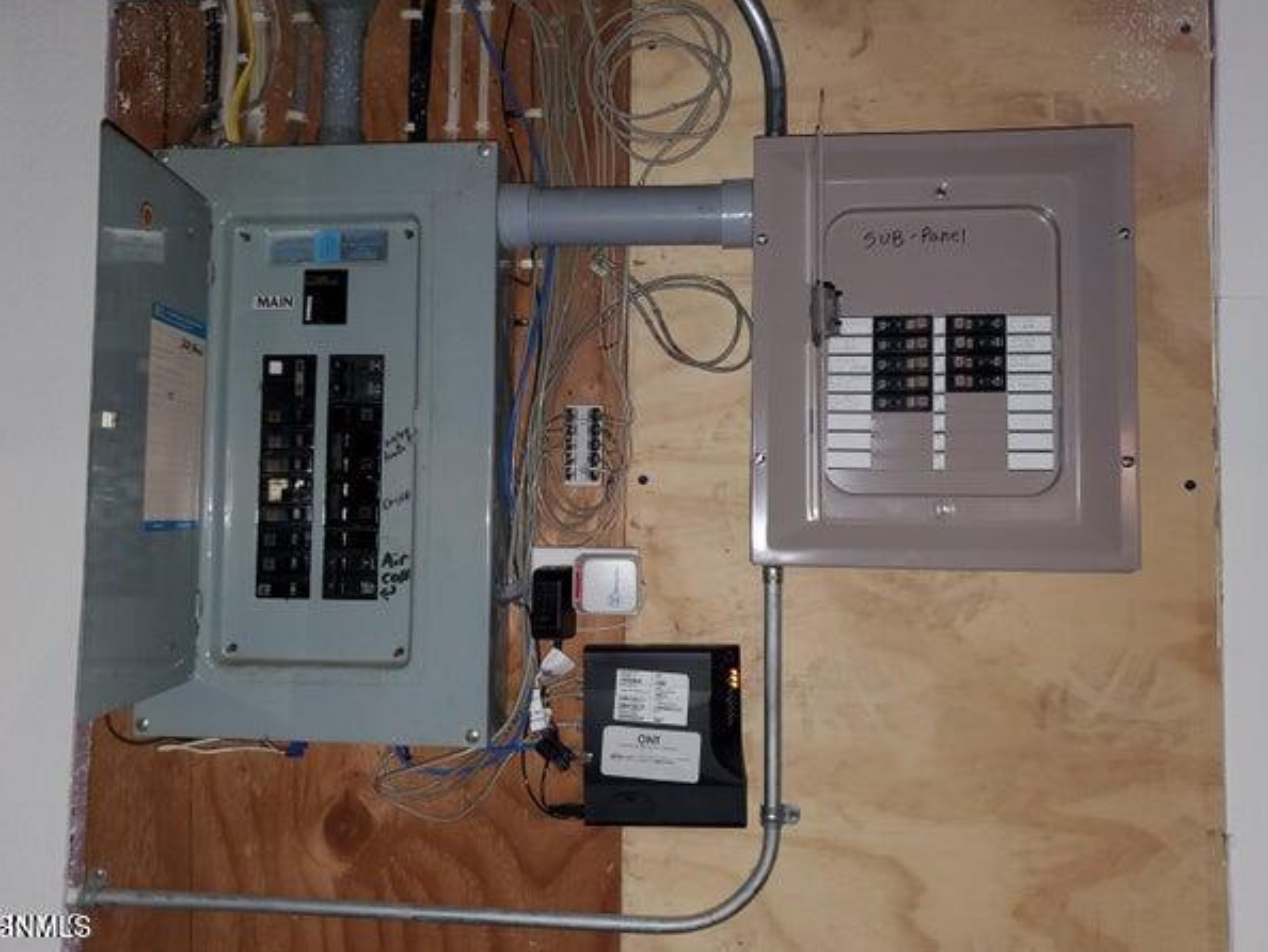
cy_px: 461
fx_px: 1026
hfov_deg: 63.4
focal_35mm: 28
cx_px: 664
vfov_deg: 49.8
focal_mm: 4.3
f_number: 1.5
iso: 100
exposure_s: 1/40
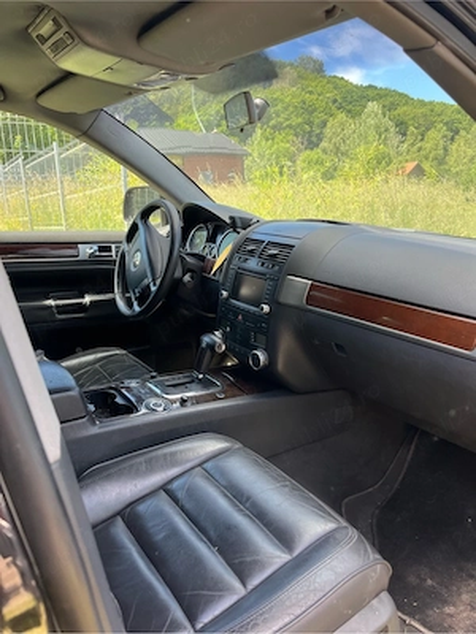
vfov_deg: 67.3
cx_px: 238
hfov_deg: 53.1
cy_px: 317
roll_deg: +4.0
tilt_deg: -12.3
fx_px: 477
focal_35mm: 26
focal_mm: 5.1
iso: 50
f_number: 1.6
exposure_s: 1/318
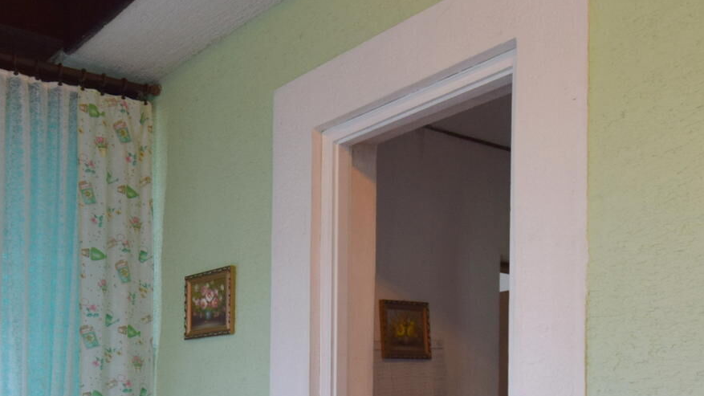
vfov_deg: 26.0
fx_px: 803
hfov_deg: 44.4
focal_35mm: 43
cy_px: 414
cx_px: 115
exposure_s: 1/80
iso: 400
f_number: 4.5
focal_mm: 10
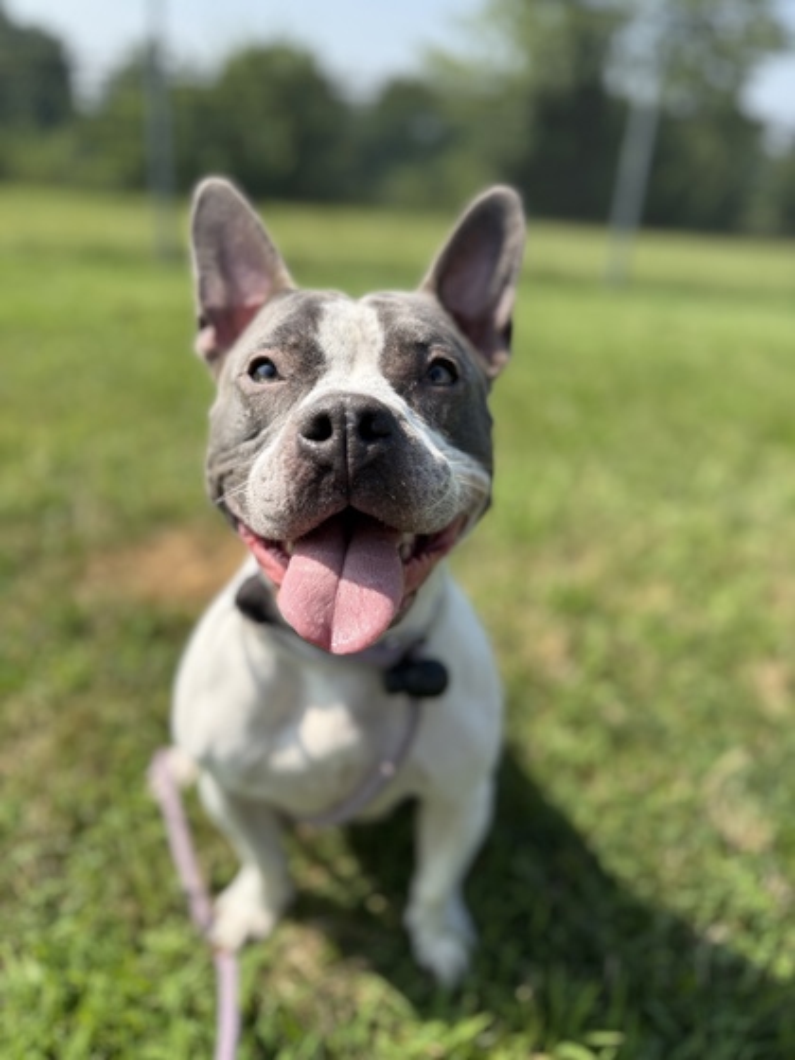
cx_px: 398
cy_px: 530
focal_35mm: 24
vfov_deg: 71.6
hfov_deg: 56.8
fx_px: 735
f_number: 1.78
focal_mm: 6.76
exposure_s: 1/4167
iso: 100
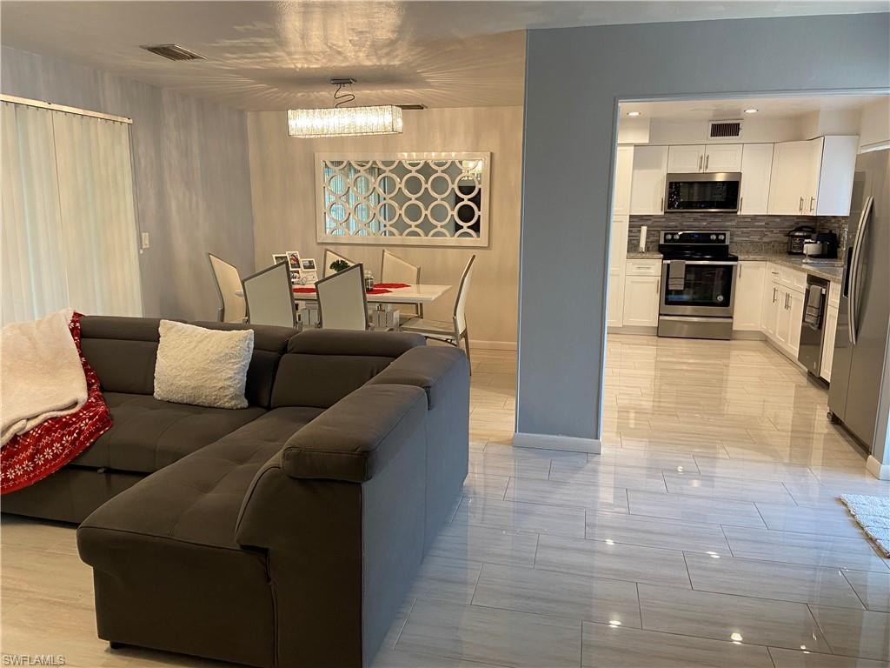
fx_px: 668
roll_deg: +0.2
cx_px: 445
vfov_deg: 53.1
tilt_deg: -9.5
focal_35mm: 26
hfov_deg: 67.3
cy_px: 334
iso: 100
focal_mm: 4.25
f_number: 1.8
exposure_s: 1/60
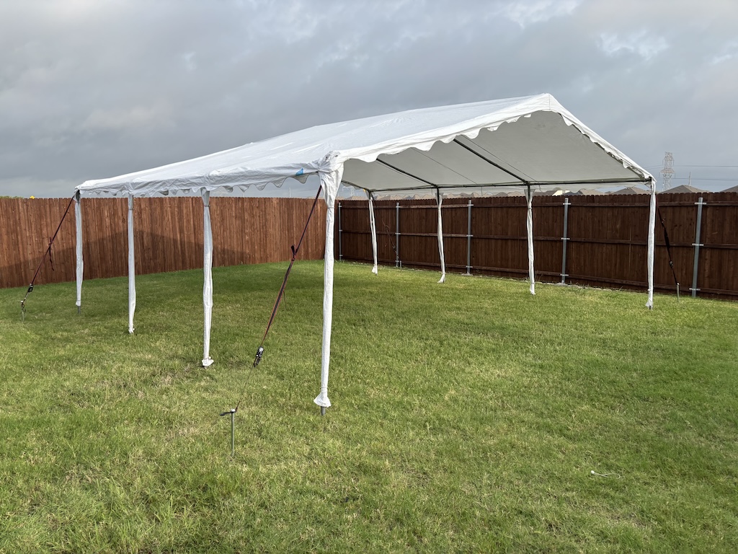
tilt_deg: -6.4
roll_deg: +0.2
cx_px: 369
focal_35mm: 26
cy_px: 277
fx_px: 554
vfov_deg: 53.1
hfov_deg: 67.3
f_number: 1.6
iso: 50
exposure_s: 1/2062
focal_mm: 5.96
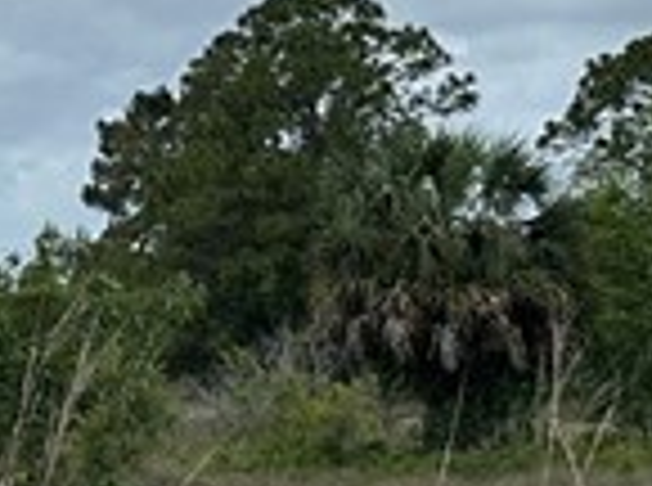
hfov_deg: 10.3
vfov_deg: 8.7
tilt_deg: +5.5
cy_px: 166
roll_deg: +0.0
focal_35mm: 170
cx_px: -845
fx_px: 3194
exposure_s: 1/7042
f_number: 1.78
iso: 80
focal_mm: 6.86
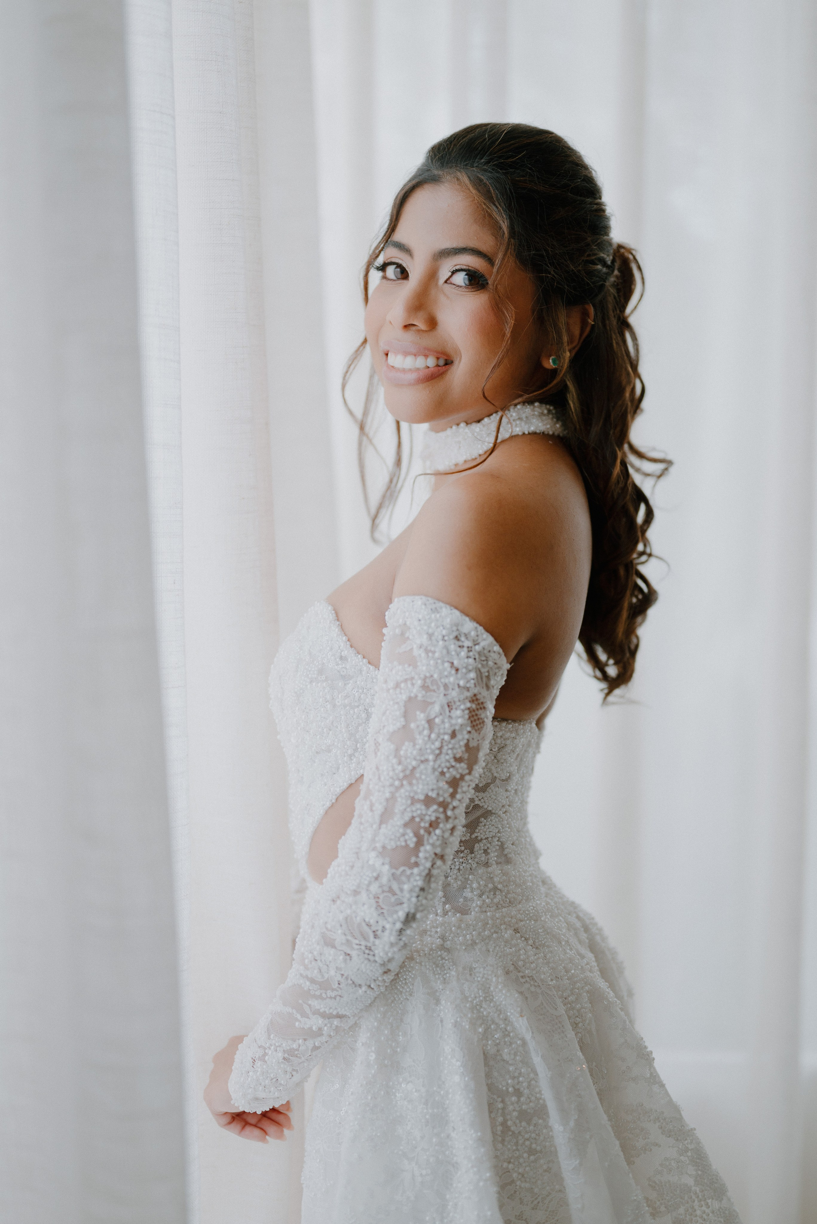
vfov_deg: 39.6
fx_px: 1700
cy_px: 612
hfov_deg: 27.0
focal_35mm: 50
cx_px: 408
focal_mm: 50
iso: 250
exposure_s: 1/200
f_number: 1.8
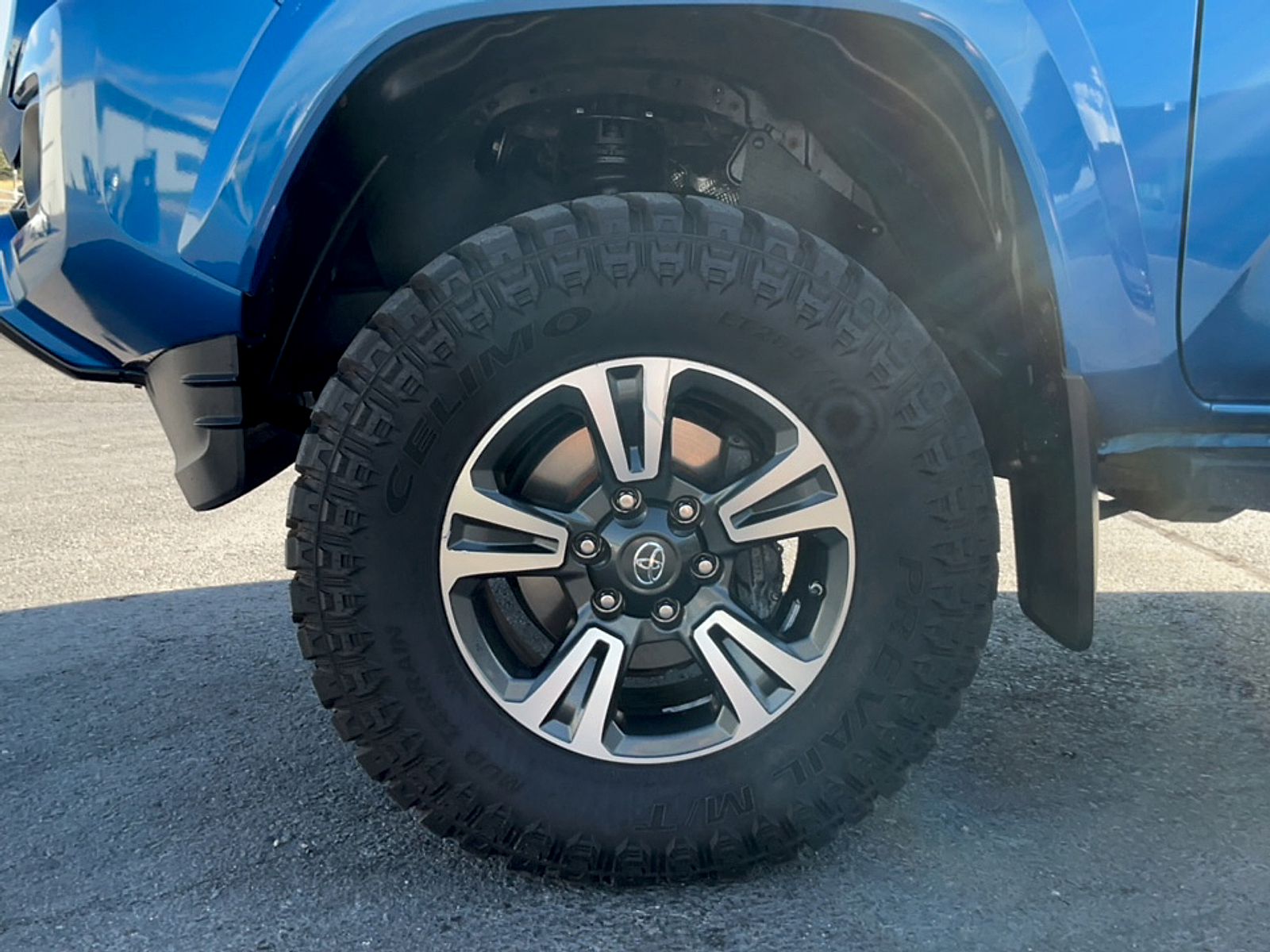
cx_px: 635
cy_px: 476
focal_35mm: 30
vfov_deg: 46.8
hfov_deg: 60.0
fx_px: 1101
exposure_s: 1/213
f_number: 1.8
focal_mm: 3
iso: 25
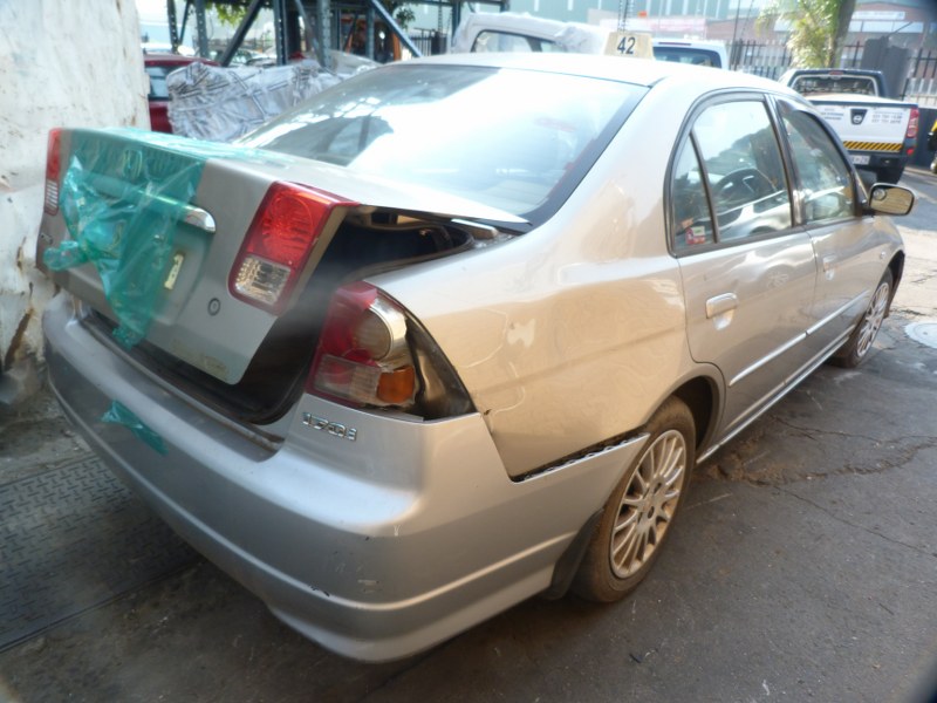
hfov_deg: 69.4
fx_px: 677
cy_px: 352
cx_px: 468
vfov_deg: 54.9
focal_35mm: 25
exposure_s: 1/125
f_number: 2.8
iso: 80
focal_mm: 4.5
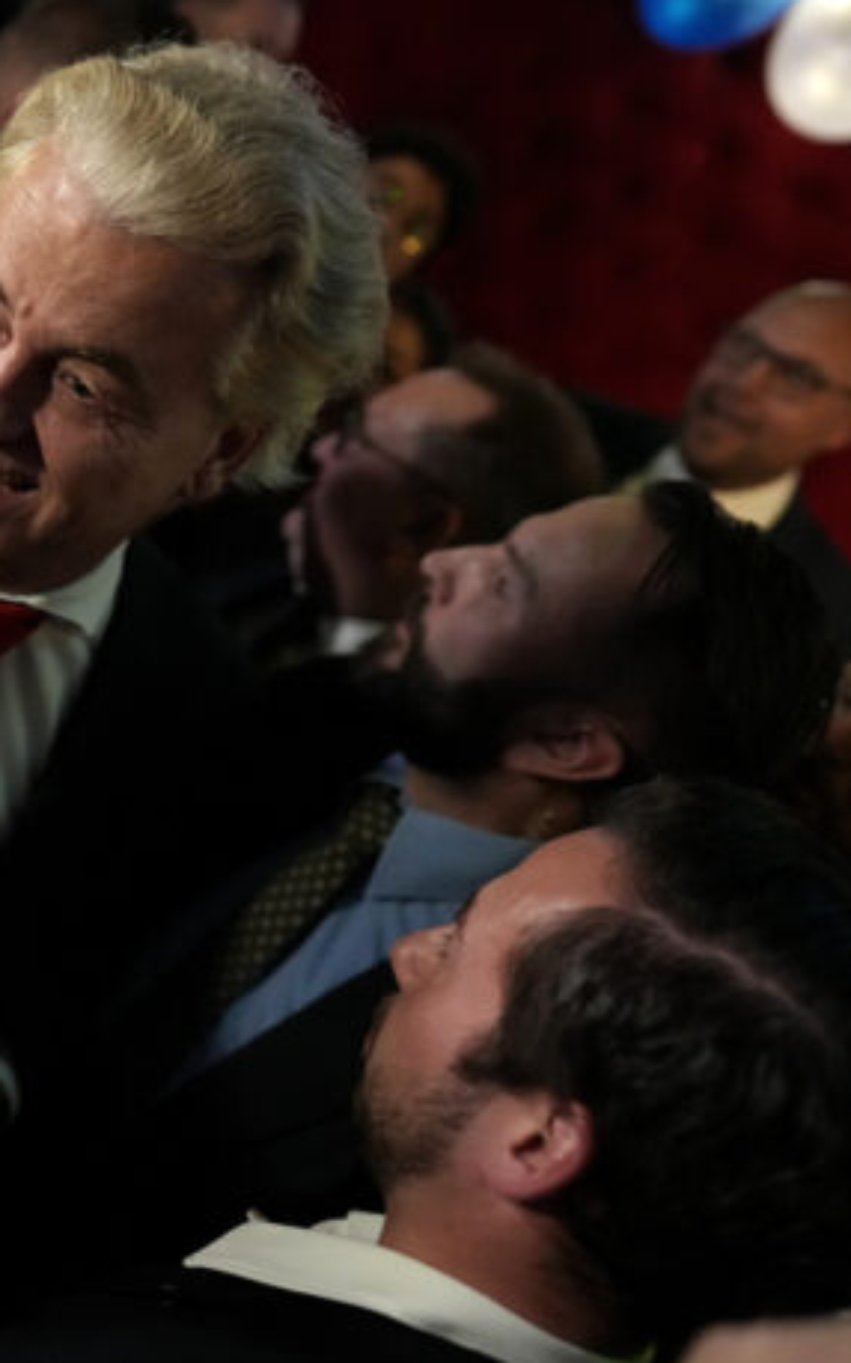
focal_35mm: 41
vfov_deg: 48.2
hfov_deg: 27.1
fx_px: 1522
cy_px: 640
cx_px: -199
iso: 5000
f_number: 1.8
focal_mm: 24
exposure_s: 1/200
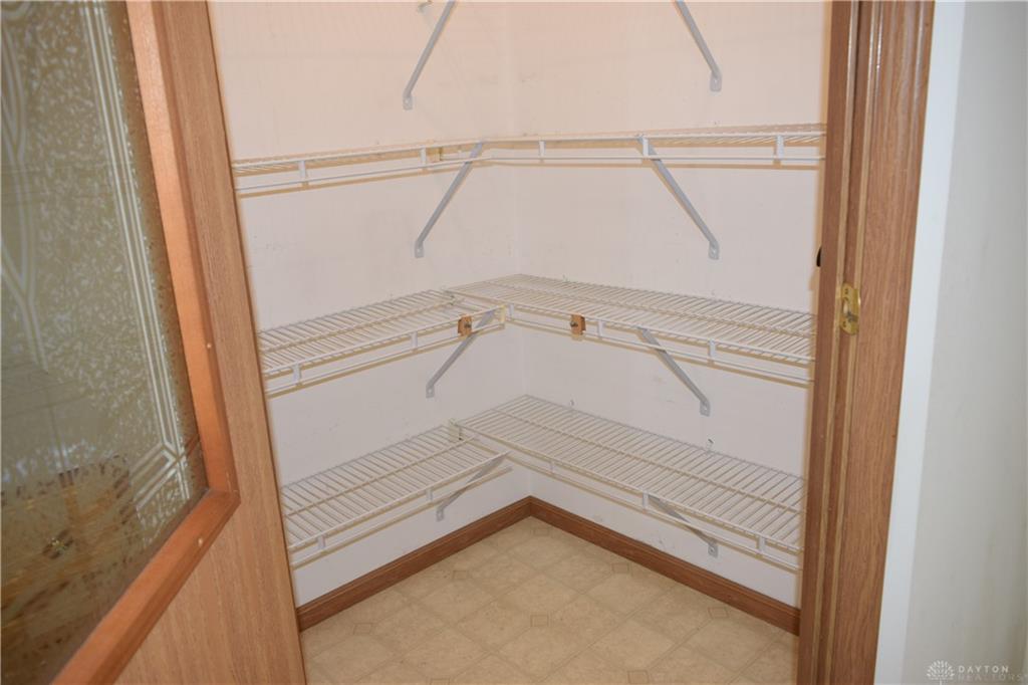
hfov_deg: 67.4
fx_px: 771
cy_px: 342
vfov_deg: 47.9
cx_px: 514
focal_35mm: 27
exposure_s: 1/100
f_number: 5
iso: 800
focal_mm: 18
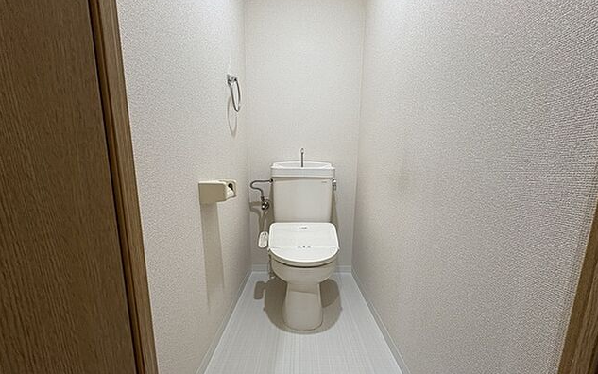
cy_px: 216
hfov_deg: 101.4
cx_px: 299
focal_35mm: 15
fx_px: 245
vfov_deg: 74.3
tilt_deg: -11.0
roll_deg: -0.1
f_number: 2.2
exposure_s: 1/78
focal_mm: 2.22
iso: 200
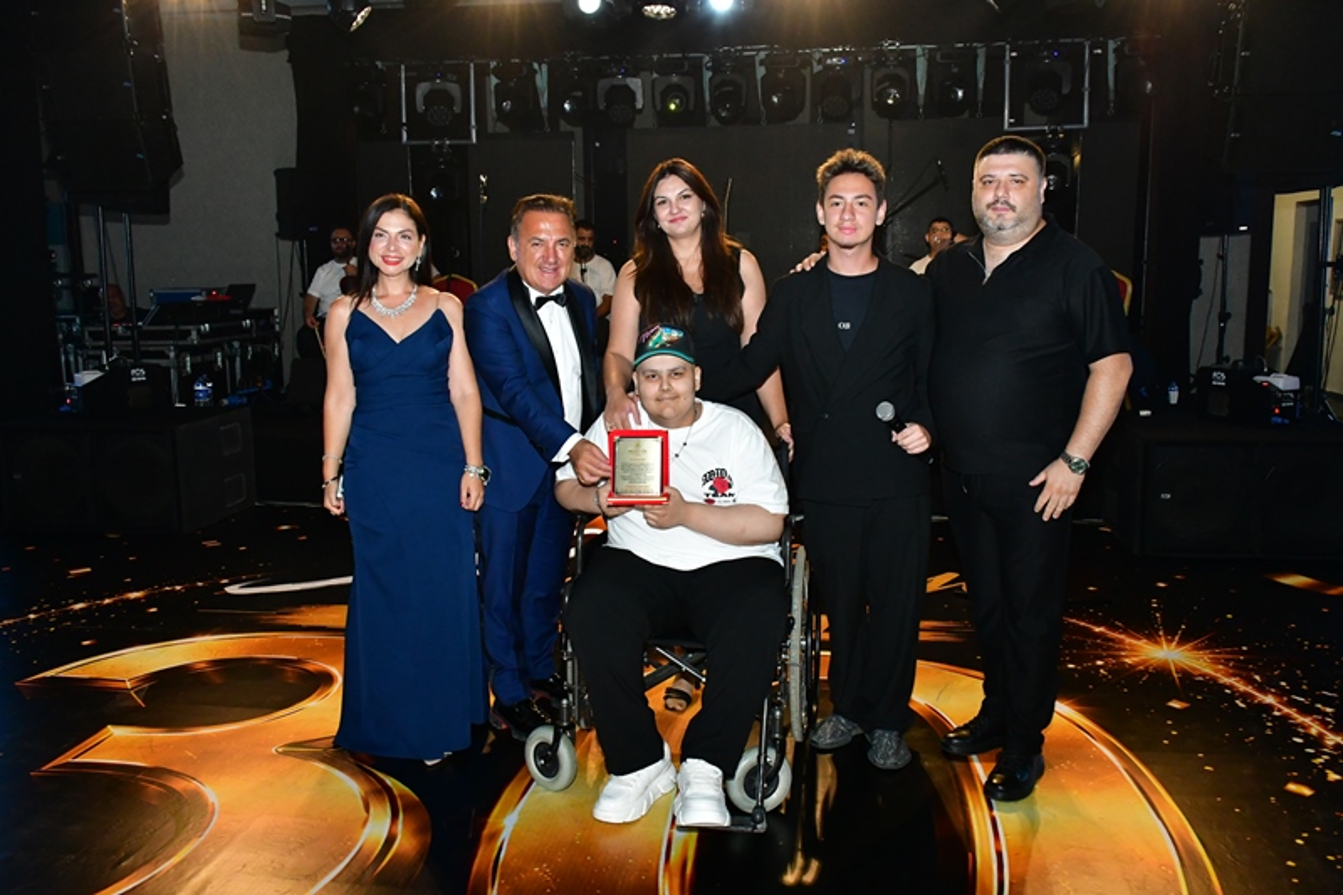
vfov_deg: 40.0
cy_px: 448
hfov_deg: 57.2
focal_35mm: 33
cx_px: 672
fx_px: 1231
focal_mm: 22
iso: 3200
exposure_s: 1/80
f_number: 7.1
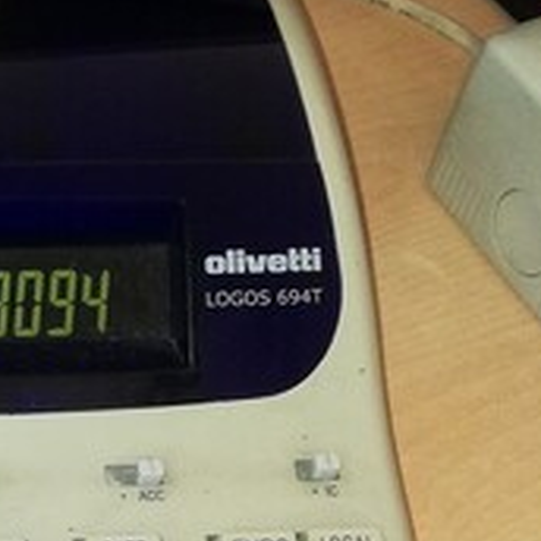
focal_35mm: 114
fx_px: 2016
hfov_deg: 14.6
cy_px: 472
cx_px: -179
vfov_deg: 15.1
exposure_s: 1/50
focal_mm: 3.81
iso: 160
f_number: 2.2
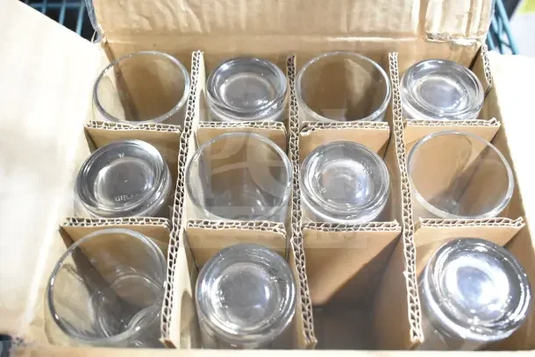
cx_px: 268
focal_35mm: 36
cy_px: 178
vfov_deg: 36.9
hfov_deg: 53.1
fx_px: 535
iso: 2200
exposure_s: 1/40
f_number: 3.8
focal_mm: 24
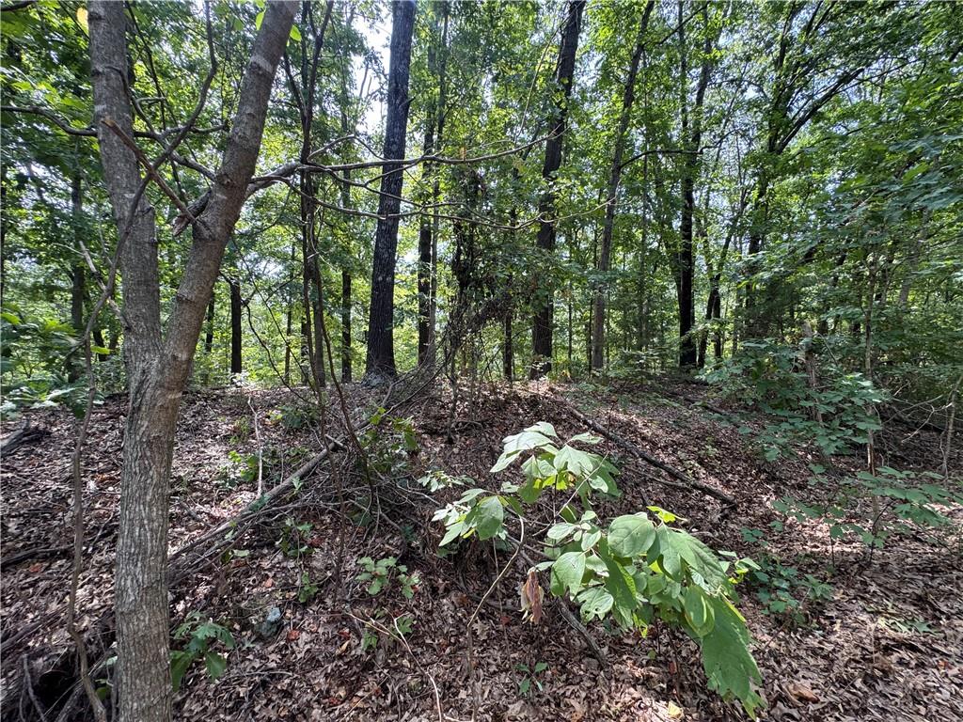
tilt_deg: +0.7
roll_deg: +1.1
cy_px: 361
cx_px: 482
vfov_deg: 85.7
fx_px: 389
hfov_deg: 102.1
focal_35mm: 14
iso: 64
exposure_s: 1/99
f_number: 2.2
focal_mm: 2.22
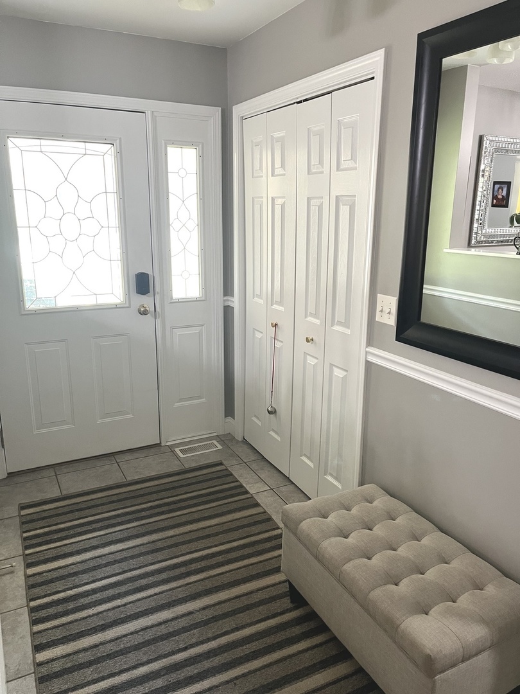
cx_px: 260
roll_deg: -0.2
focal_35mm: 26
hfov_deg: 53.1
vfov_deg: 67.3
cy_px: 347
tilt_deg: -14.8
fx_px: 521
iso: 250
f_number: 1.6
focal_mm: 5.1
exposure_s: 1/60
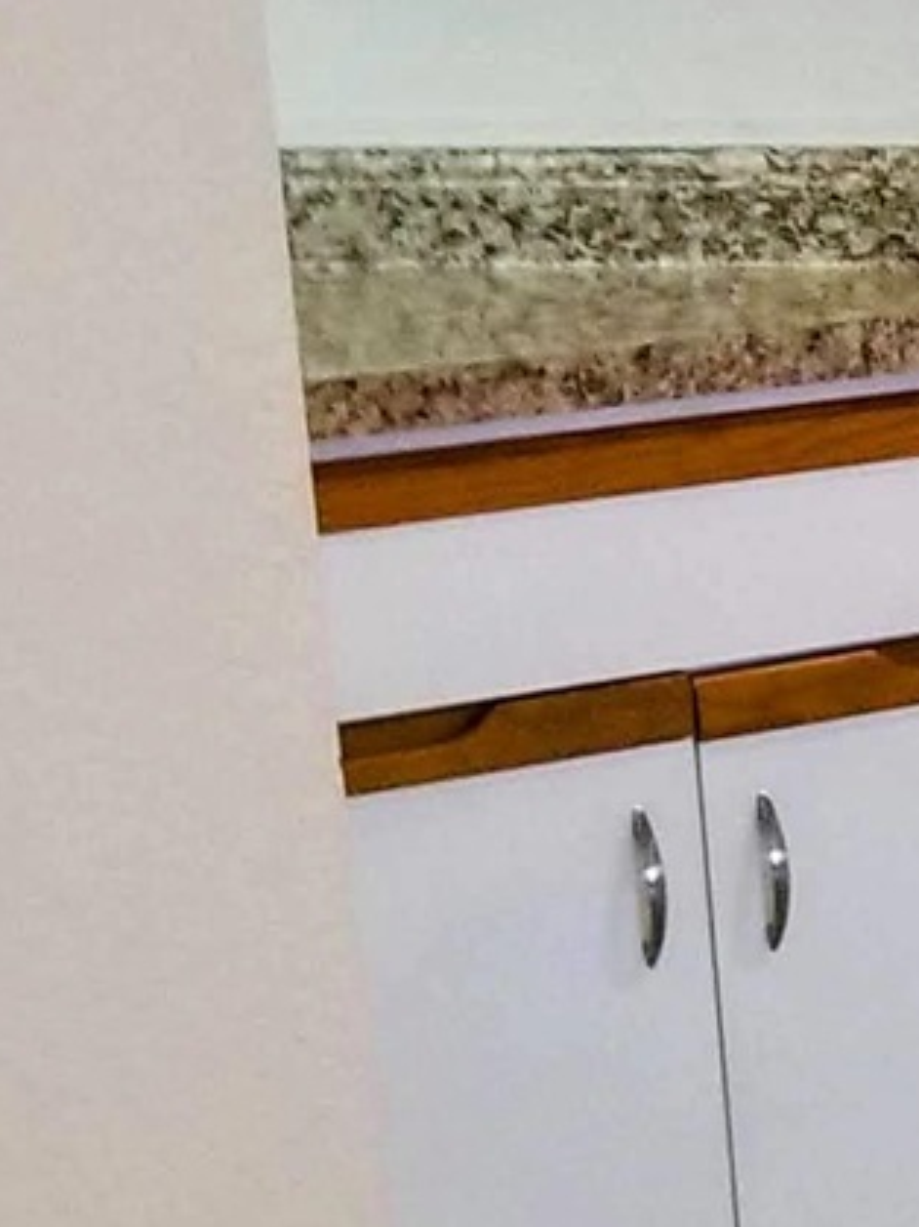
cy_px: 679
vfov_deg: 13.8
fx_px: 5064
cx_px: 2274
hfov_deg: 9.2
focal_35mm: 143
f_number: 1.7
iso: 160
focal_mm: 4.25
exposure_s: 1/40
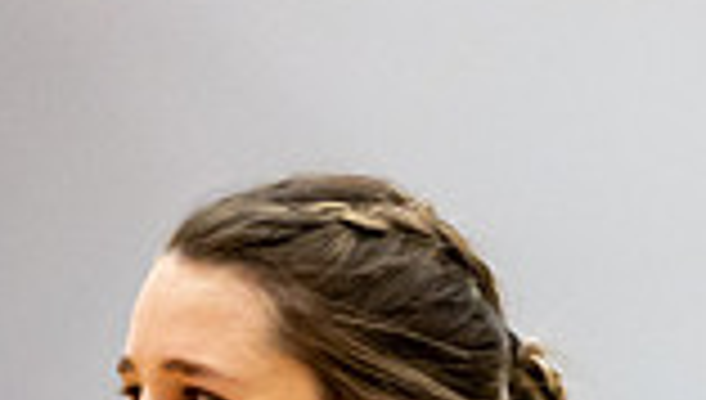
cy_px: 836
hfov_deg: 2.1
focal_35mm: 1030
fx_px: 19318
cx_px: 114
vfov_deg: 1.2
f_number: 2.8
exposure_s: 1/1250
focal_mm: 200
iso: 3200
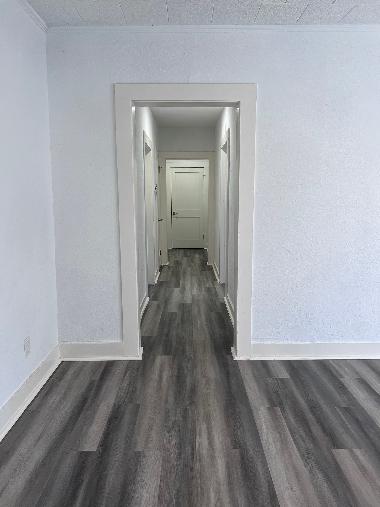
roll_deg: +0.5
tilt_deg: -8.2
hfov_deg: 53.1
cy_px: 254
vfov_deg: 67.3
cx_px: 190
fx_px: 381
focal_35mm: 26
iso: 80
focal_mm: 5.7
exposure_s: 1/120
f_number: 1.5
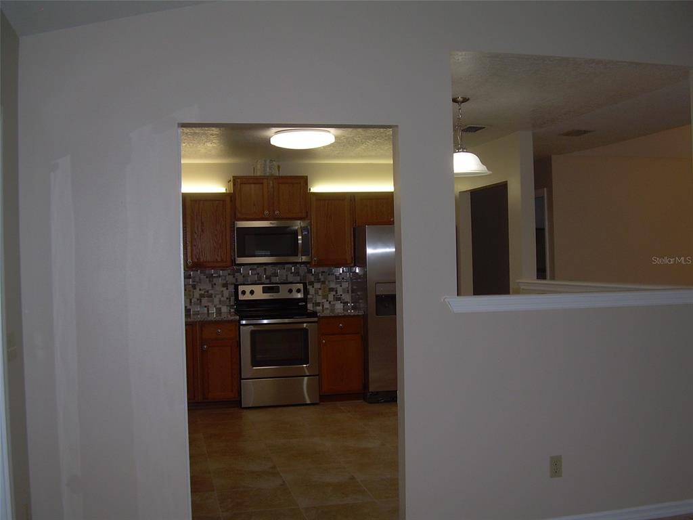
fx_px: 761
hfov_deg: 49.0
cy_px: 260
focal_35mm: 38
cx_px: 346
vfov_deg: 37.7
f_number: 2.8
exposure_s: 1/60
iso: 50
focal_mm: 6.3
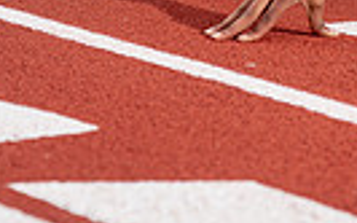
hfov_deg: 12.2
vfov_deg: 7.2
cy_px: -325
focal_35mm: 169
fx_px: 1644
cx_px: 387
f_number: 4
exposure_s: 1/250
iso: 100
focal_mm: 49
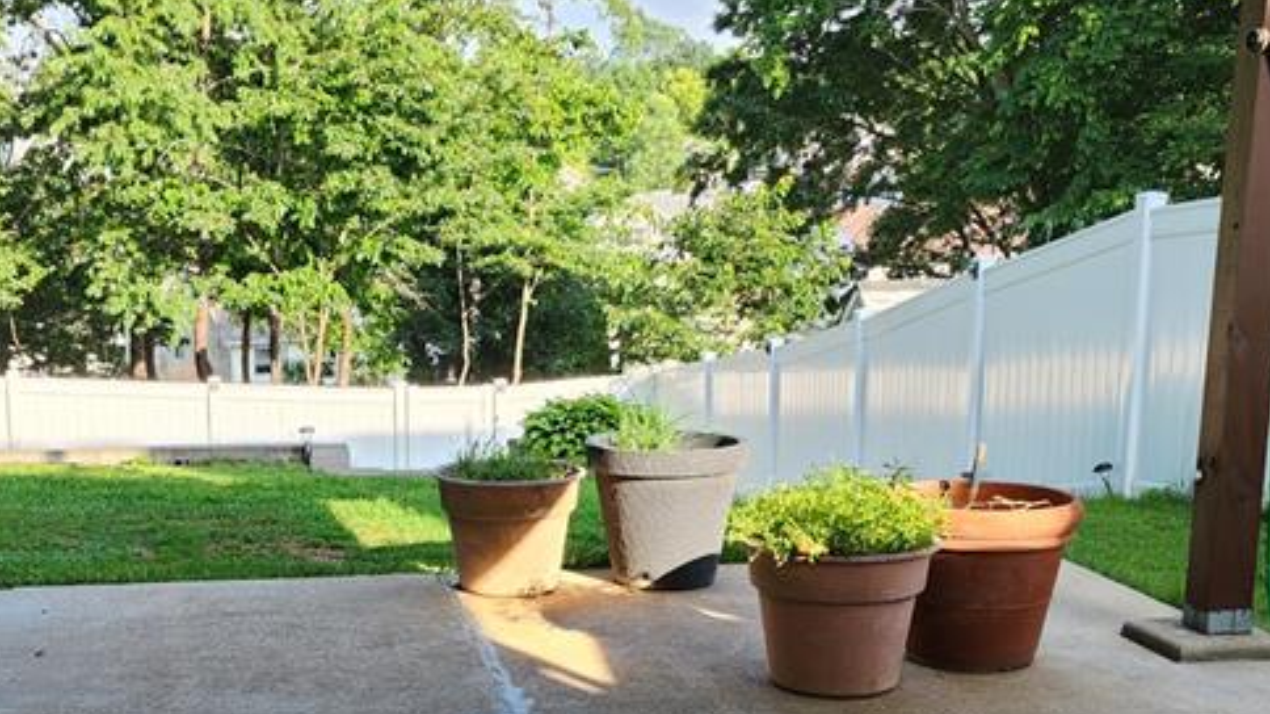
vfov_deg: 22.3
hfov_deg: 38.6
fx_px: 1784
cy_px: 562
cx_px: 399
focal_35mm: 53
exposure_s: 1/180
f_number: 1.8
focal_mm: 6.4
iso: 25
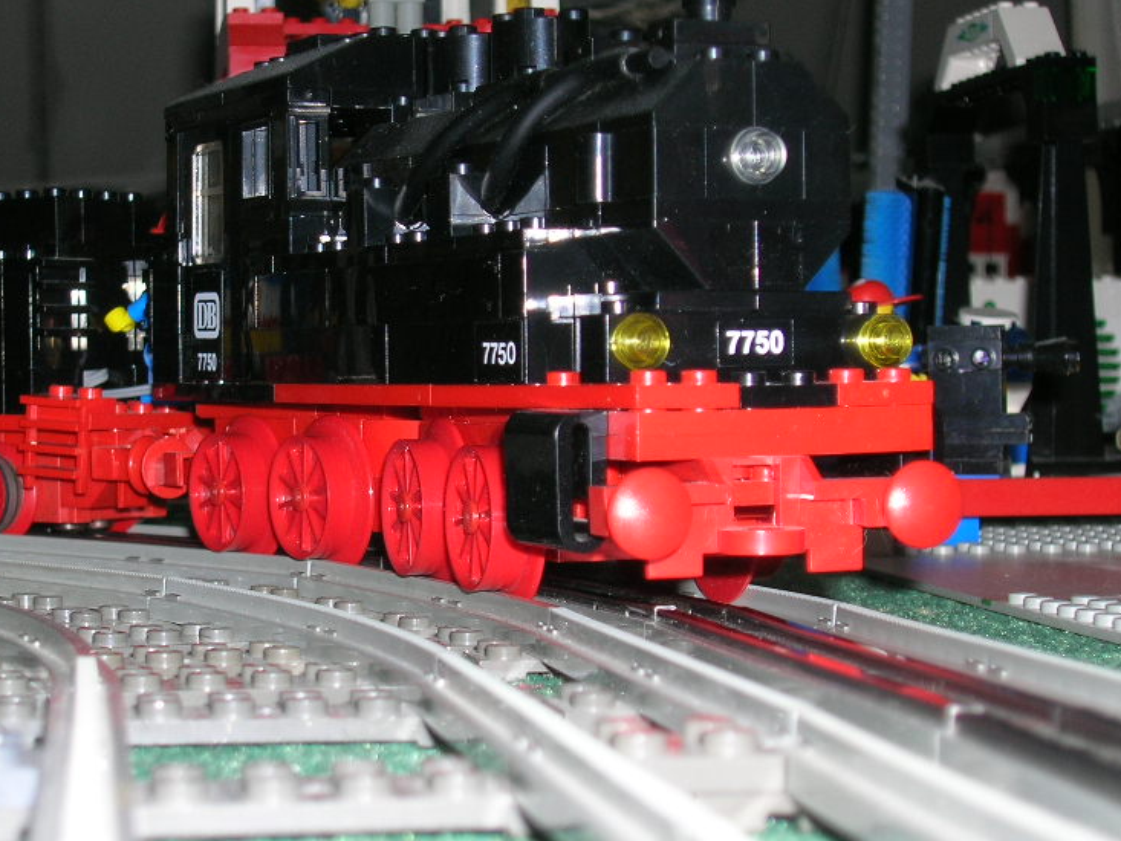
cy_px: 401
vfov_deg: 18.2
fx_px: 2624
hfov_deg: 24.0
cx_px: 398
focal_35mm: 81
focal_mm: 9.7
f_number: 3.5
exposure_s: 1/60.1
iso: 50
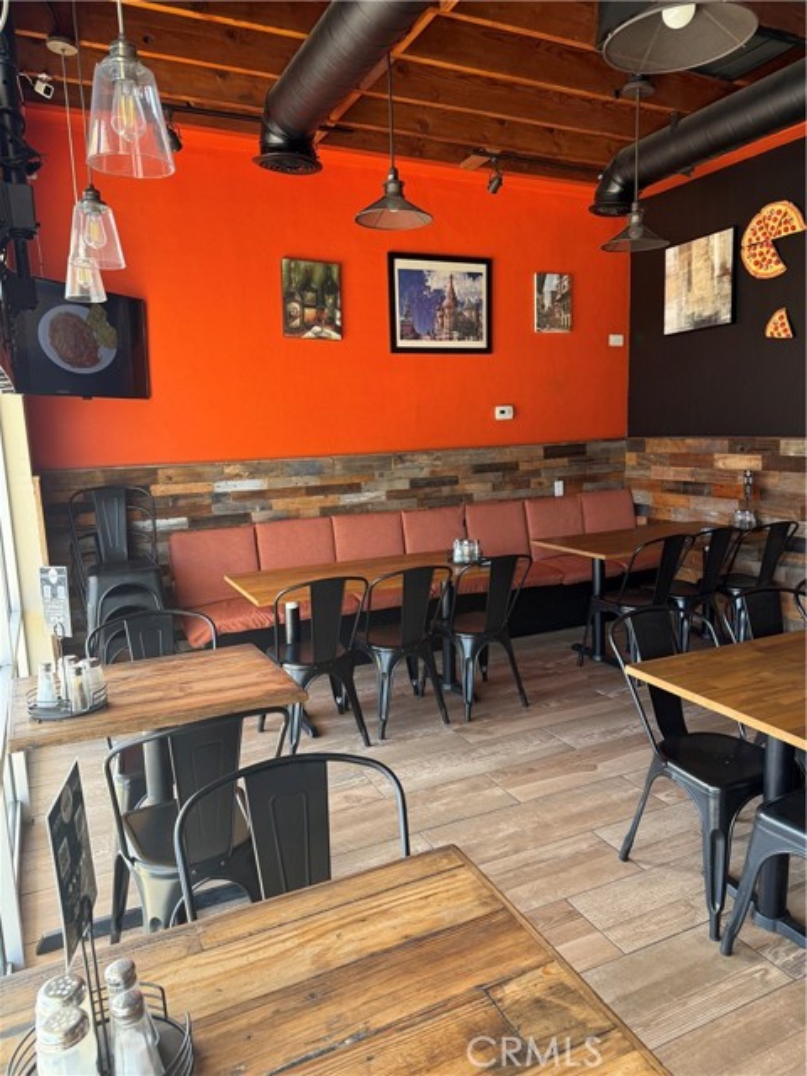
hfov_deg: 56.8
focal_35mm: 24
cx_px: 404
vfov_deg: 71.6
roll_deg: +2.2
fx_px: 746
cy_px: 538
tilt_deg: -7.3
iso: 100
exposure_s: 1/121
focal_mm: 6.76
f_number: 1.78
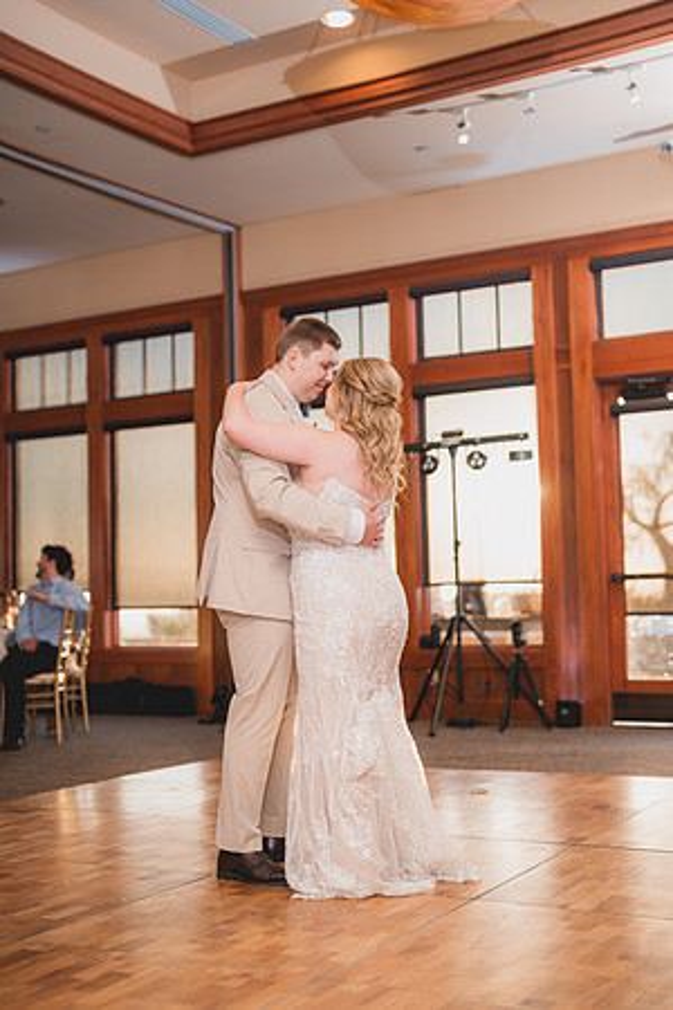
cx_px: 336
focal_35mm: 50
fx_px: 1402
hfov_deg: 27.0
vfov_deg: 39.6
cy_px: 505
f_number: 1.8
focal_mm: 50
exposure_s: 1/250
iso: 125
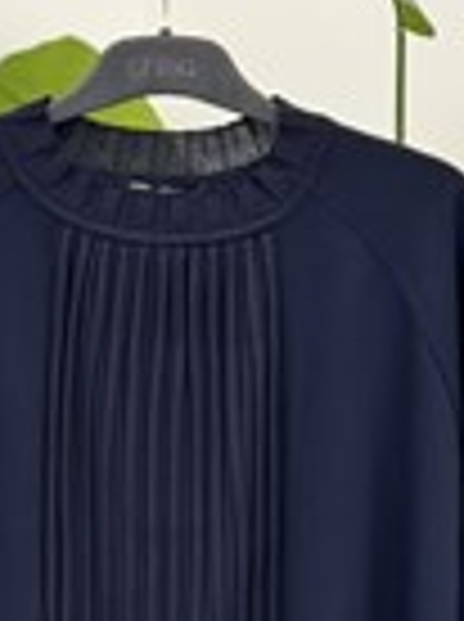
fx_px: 2582
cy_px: 691
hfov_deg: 10.3
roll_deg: -0.2
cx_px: 153
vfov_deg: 13.4
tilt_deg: -7.2
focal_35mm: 144
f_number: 1.78
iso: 64
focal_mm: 6.76
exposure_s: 1/100
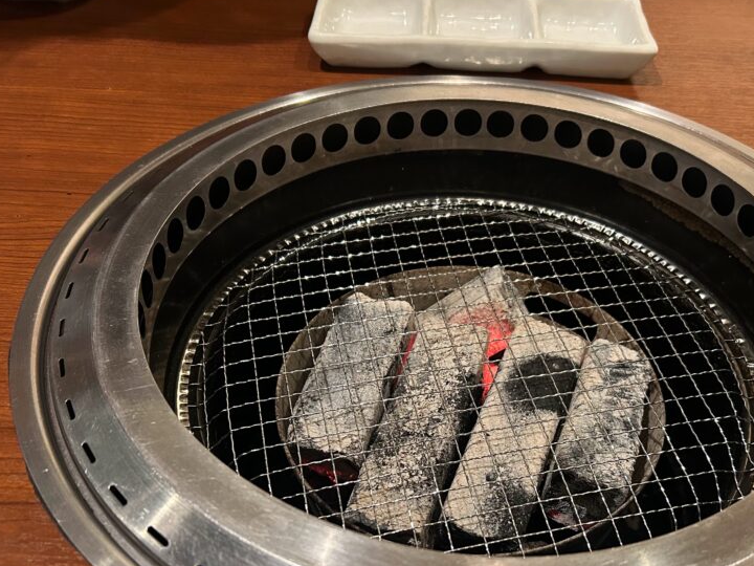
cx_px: 444
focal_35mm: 37
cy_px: 391
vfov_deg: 38.1
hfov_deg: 49.9
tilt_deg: -47.0
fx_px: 806
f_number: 1.5
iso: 400
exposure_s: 1/33
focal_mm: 5.7
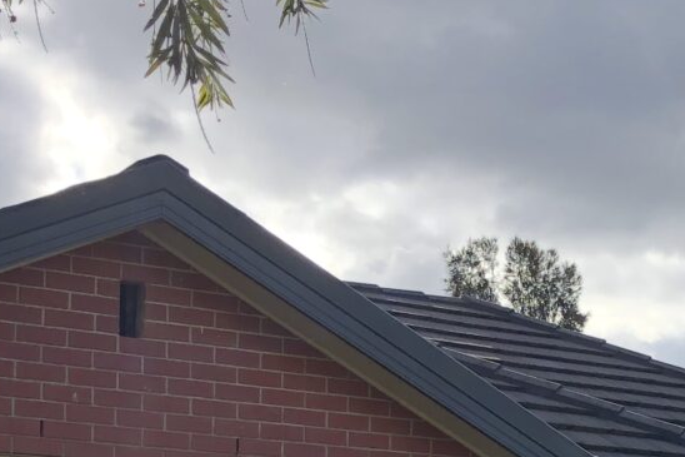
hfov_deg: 19.6
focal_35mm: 102
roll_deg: -1.9
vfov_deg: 12.8
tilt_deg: -1.2
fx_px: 1940
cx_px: 626
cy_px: 657
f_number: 1.8
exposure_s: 1/1156
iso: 20
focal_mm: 3.99
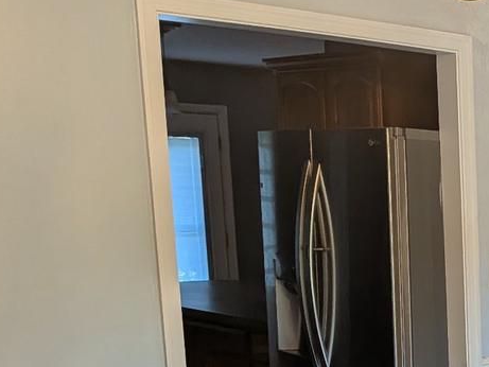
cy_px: 416
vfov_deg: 18.8
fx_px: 1060
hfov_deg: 22.2
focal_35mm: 75
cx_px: 699
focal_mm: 4.53
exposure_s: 1/120
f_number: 1.7
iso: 78
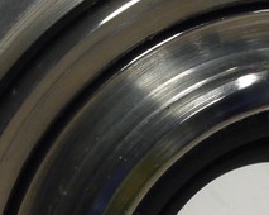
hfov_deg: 5.9
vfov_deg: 4.7
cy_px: 239
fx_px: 2625
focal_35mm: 330
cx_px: 203
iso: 400
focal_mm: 30
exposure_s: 1/20
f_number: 9
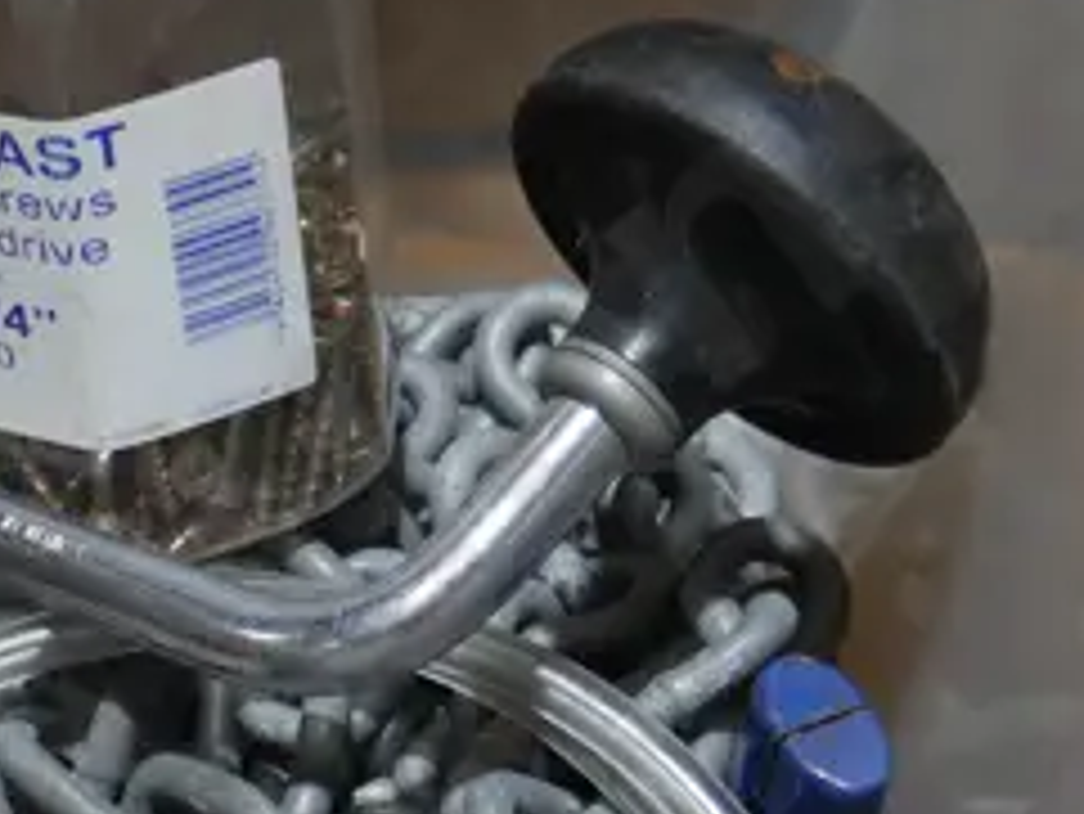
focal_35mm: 119
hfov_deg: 16.2
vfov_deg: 12.3
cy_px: 798
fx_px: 3728
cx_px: 9
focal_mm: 14
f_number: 3.5
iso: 200
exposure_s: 1/60
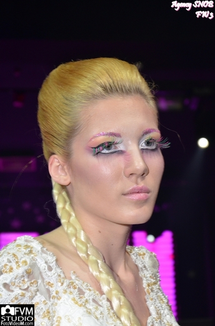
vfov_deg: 20.7
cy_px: 163
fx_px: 892
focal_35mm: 99
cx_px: 108
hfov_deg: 13.8
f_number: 7.1
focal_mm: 66
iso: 800
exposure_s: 1/60
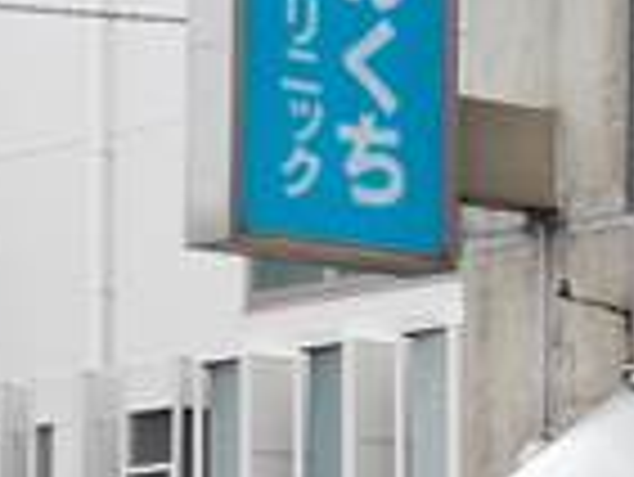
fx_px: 4253
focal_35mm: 232
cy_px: 774
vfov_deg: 6.3
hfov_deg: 7.1
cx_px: 2230
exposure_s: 1/250
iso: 200
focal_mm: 16
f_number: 6.3
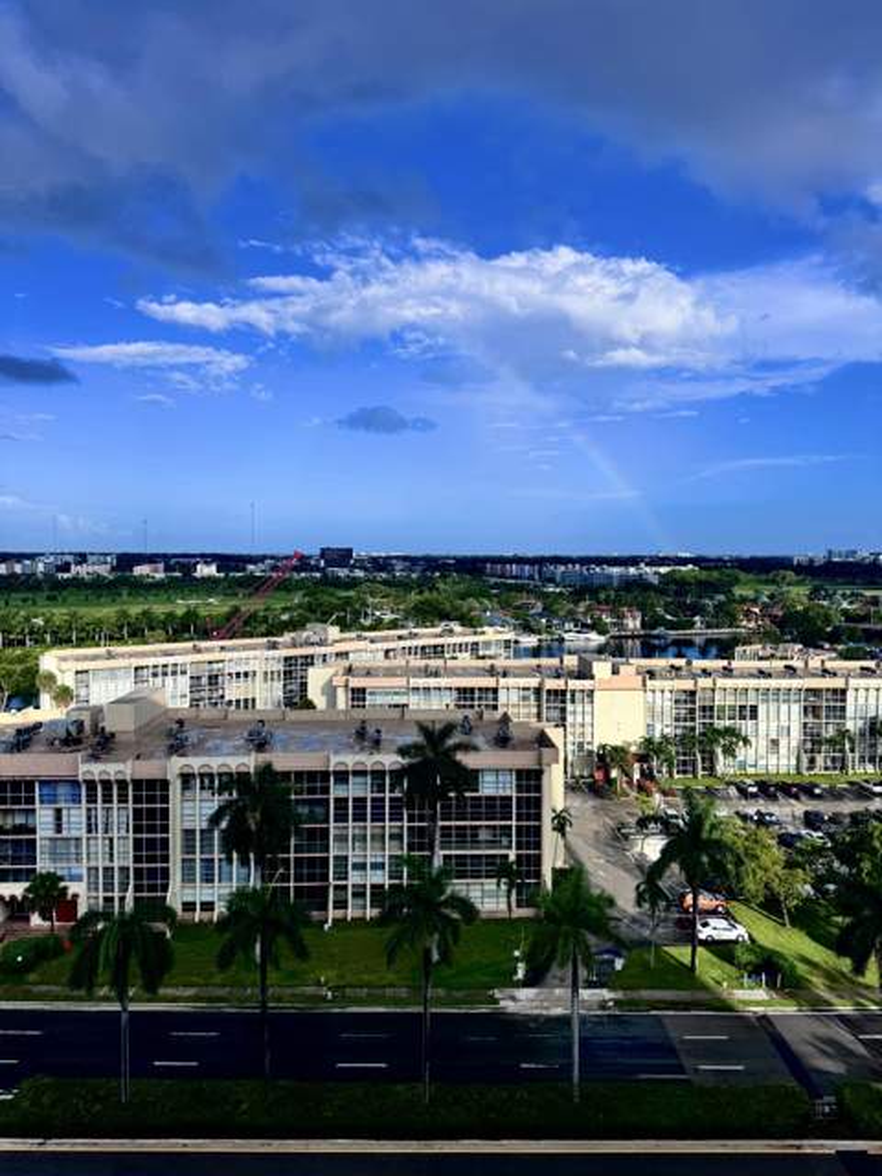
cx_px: 441
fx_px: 815
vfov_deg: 71.6
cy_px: 588
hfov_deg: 56.8
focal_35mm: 24
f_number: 1.78
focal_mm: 6.76
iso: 80
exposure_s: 1/5814
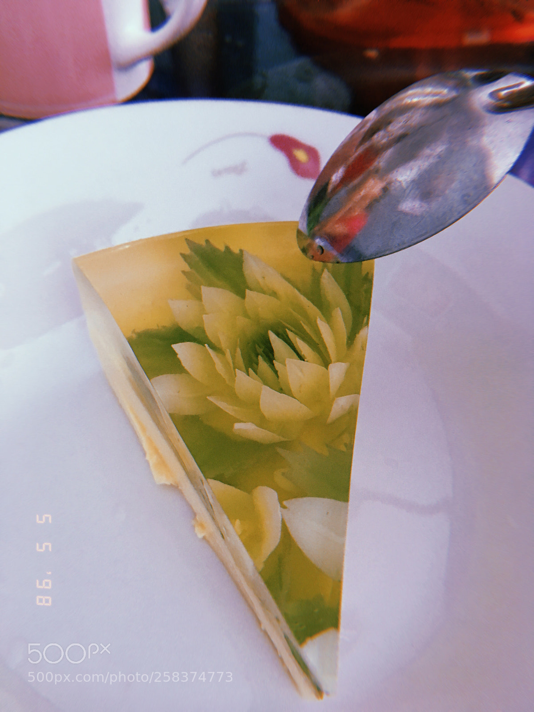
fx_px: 596
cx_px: 267
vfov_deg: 61.7
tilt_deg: -53.5
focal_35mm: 29
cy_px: 356
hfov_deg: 48.2
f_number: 2.2
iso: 200
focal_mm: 4.15
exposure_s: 1/17
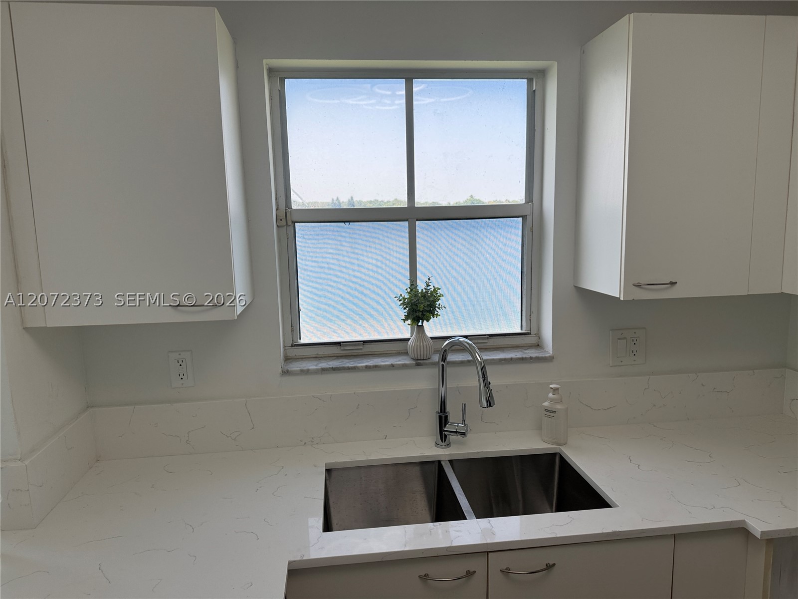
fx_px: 553
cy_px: 300
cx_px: 399
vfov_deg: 56.8
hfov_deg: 71.6
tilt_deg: -8.8
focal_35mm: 24
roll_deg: +1.3
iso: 80
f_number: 1.78
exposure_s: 1/842
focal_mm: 6.76
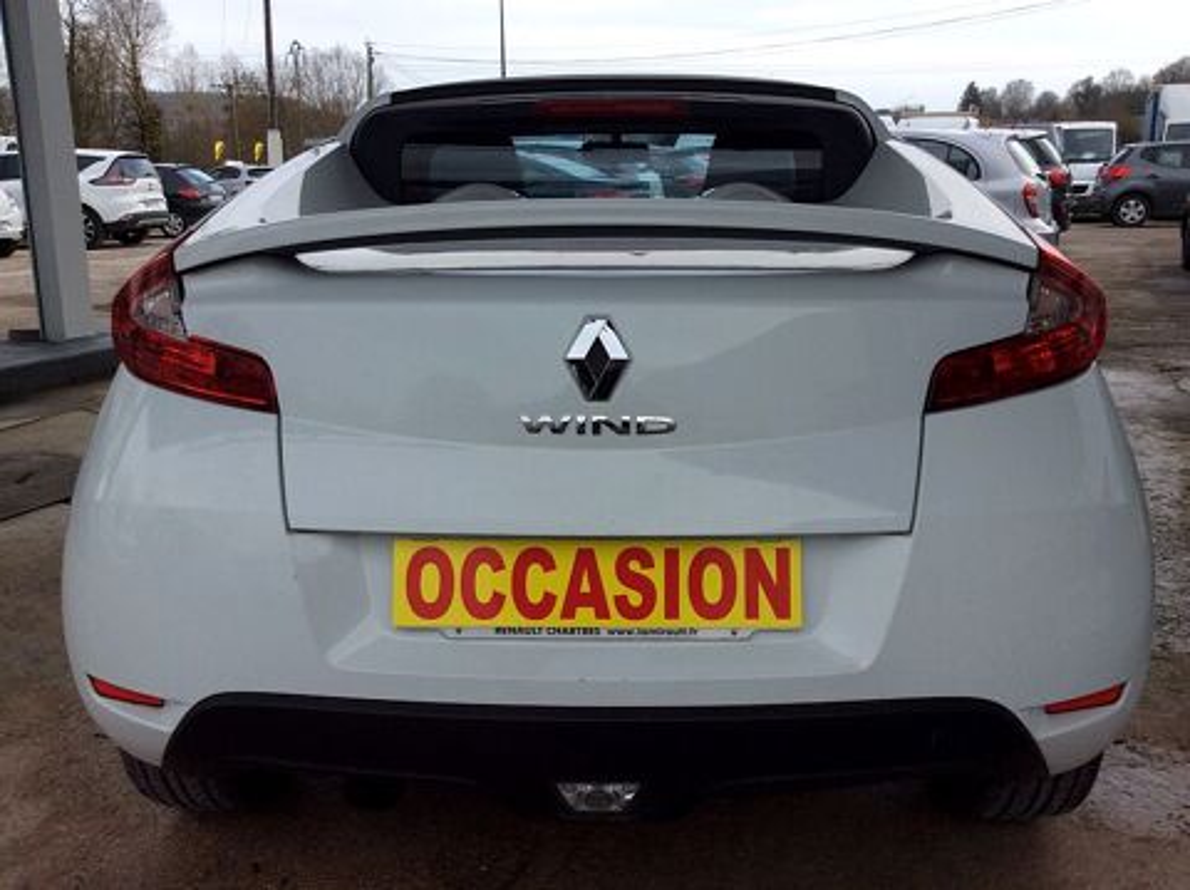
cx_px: 595
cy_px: 445
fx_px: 1099
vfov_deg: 44.1
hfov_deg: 56.9
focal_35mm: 32
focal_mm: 3.3
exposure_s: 1/457
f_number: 2.4
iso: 32
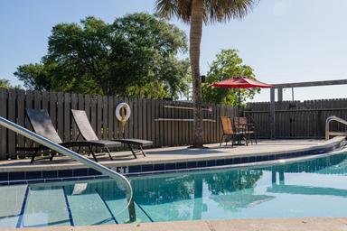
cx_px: 174
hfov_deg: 53.1
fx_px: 347
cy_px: 116
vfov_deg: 36.9
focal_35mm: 36
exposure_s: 1/500
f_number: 8
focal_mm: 24
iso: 200
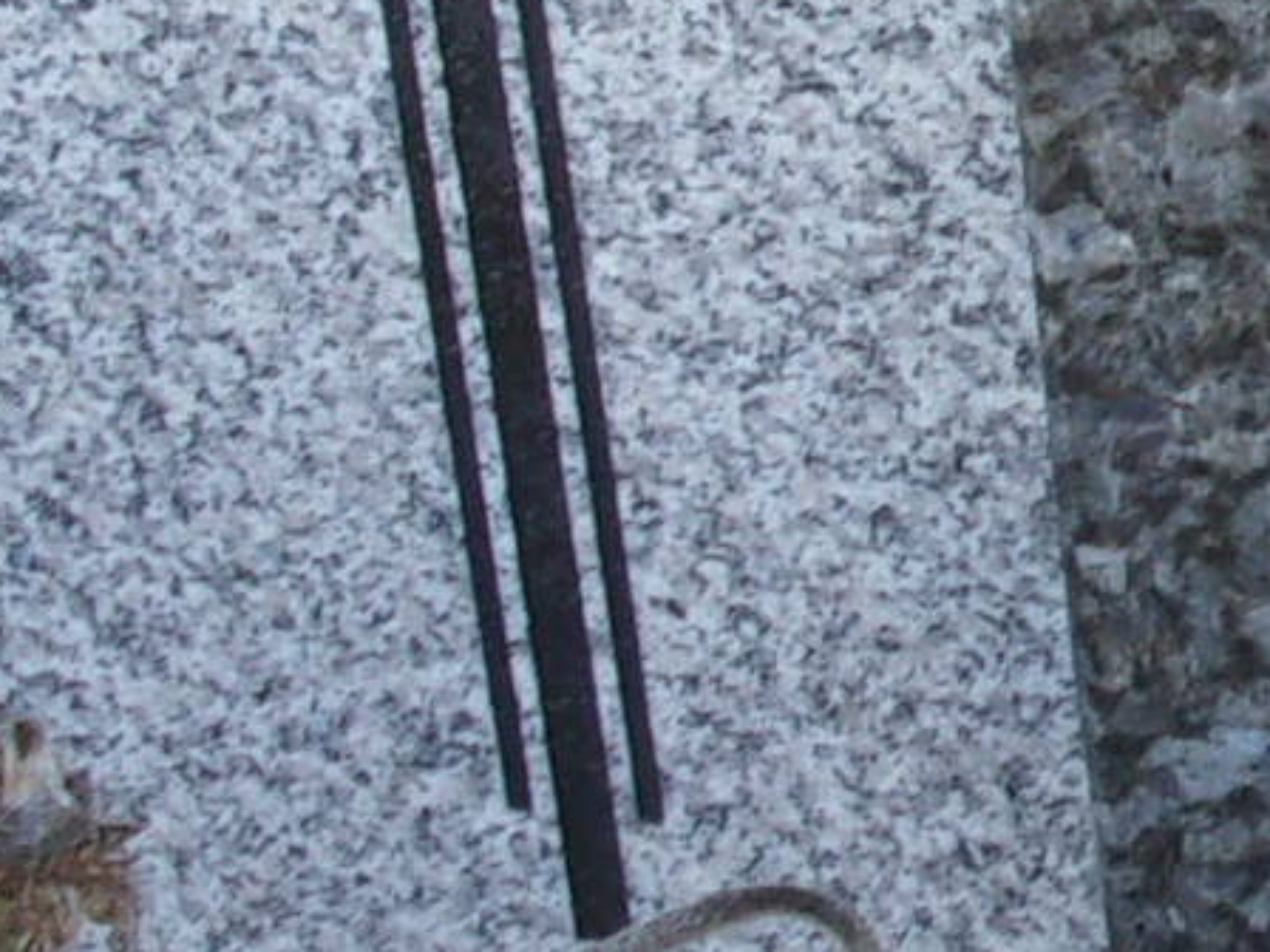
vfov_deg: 9.1
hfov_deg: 11.5
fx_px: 5943
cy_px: 60
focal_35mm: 162
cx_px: 2115
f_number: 3.9
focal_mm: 5.1
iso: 80
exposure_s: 1/80
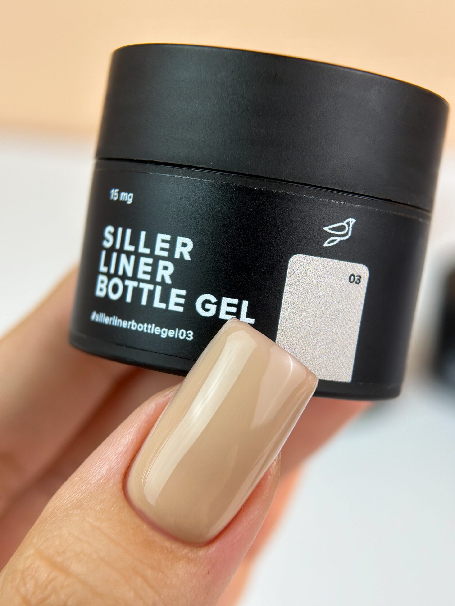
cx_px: 228
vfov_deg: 39.7
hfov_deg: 30.3
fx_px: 841
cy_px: 303
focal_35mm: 48
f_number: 1.8
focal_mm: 6.86
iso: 80
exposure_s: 1/600
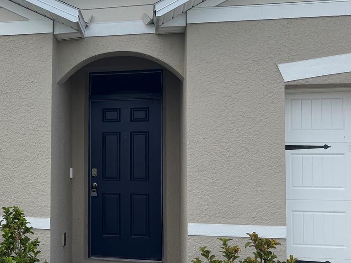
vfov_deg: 29.1
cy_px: 147
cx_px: 26
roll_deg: -0.4
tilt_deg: +2.4
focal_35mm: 50
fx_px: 507
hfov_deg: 35.6
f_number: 1.78
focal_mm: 6.76
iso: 100
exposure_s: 1/3759
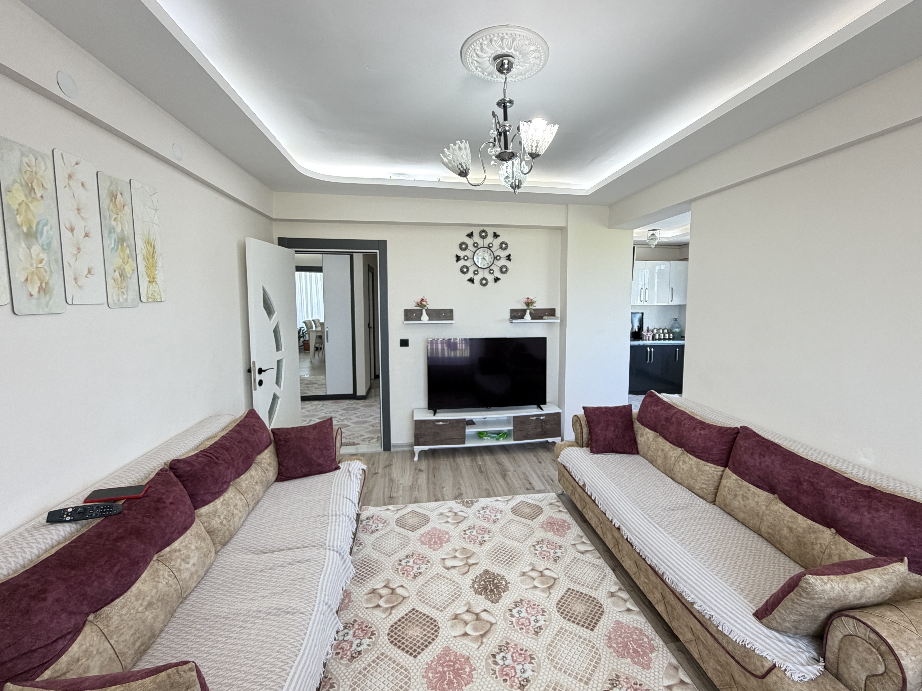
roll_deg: +0.2
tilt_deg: -4.6
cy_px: 333
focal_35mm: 15
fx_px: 400
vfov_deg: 81.7
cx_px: 484
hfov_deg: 98.1
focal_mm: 2.22
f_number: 2.2
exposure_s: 1/100
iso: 250
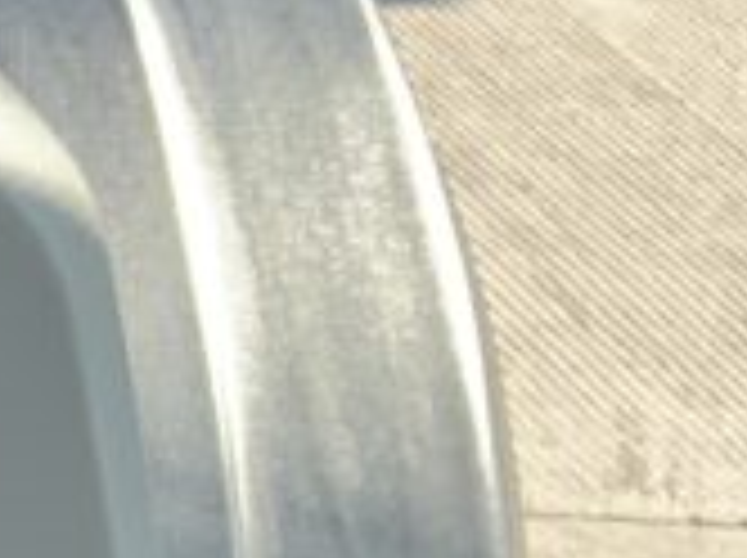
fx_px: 3857
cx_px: -1512
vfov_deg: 8.3
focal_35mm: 179
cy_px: 423
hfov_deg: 9.0
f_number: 1.8
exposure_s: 1/169
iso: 16
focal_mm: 3
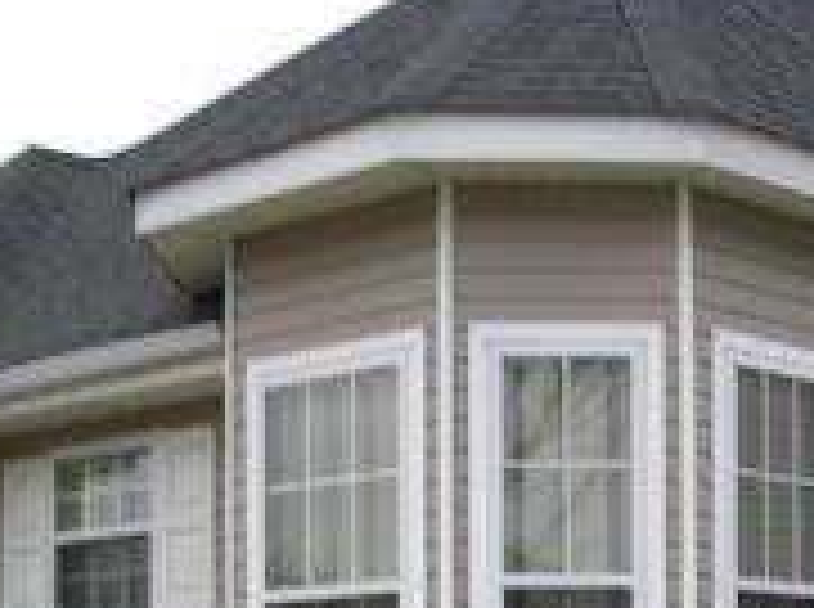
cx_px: 576
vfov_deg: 15.2
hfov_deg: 21.0
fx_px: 2183
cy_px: 766
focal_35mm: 93
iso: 50
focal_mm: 9
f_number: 4.5
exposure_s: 1/108
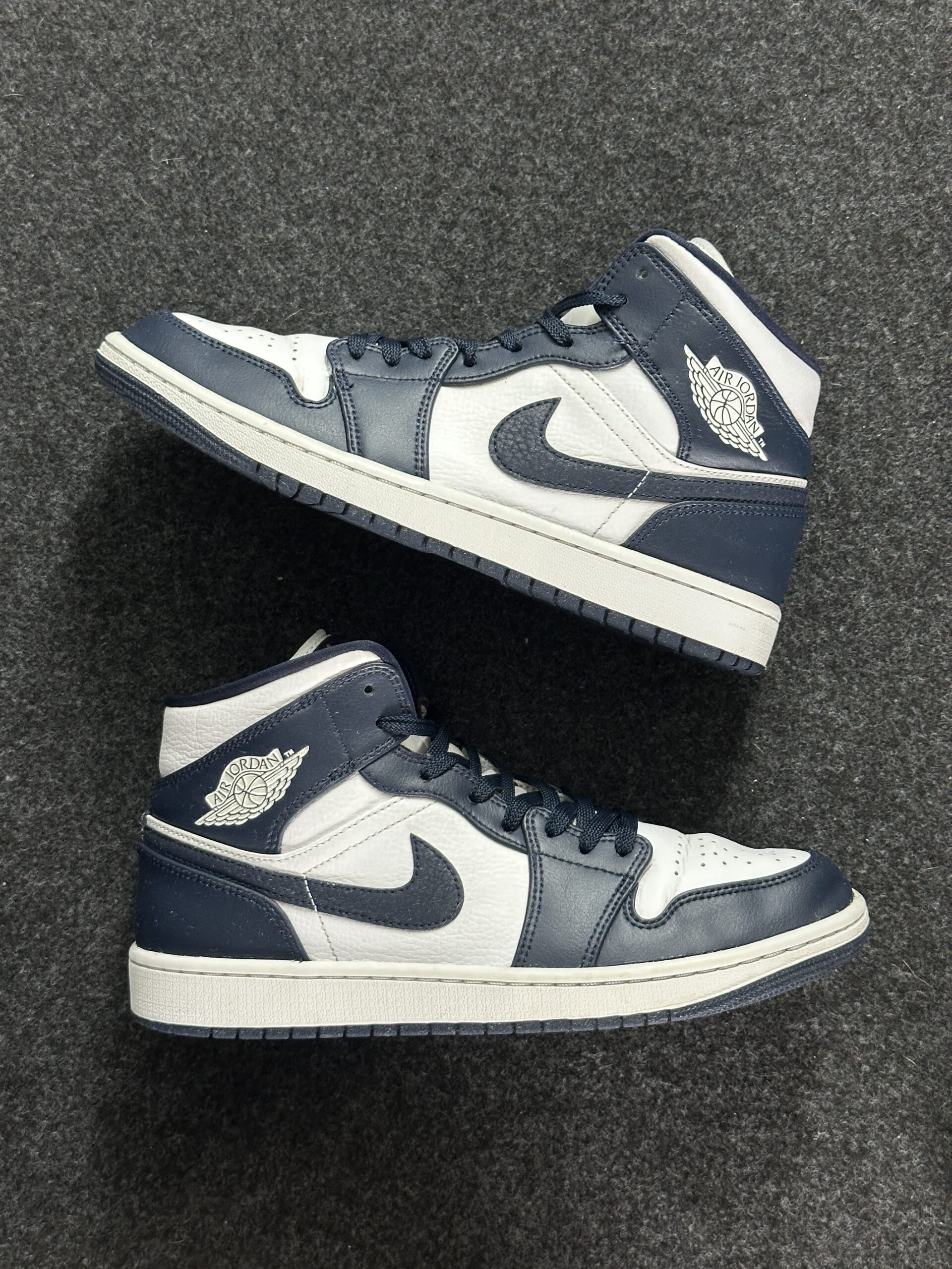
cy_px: 634
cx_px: 476
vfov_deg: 39.7
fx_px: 1760
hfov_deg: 30.3
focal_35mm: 48
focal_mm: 6.86
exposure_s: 1/33
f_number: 1.78
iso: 200
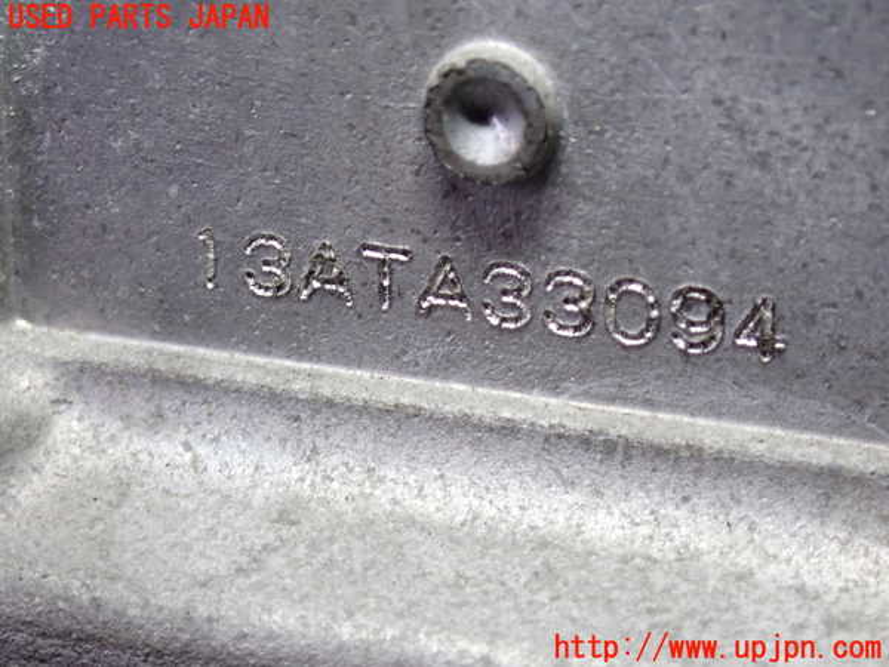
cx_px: 444
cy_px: 334
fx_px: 2568
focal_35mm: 100
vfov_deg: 14.8
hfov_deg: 19.6
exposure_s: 1/100
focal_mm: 18
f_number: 4.9
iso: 250
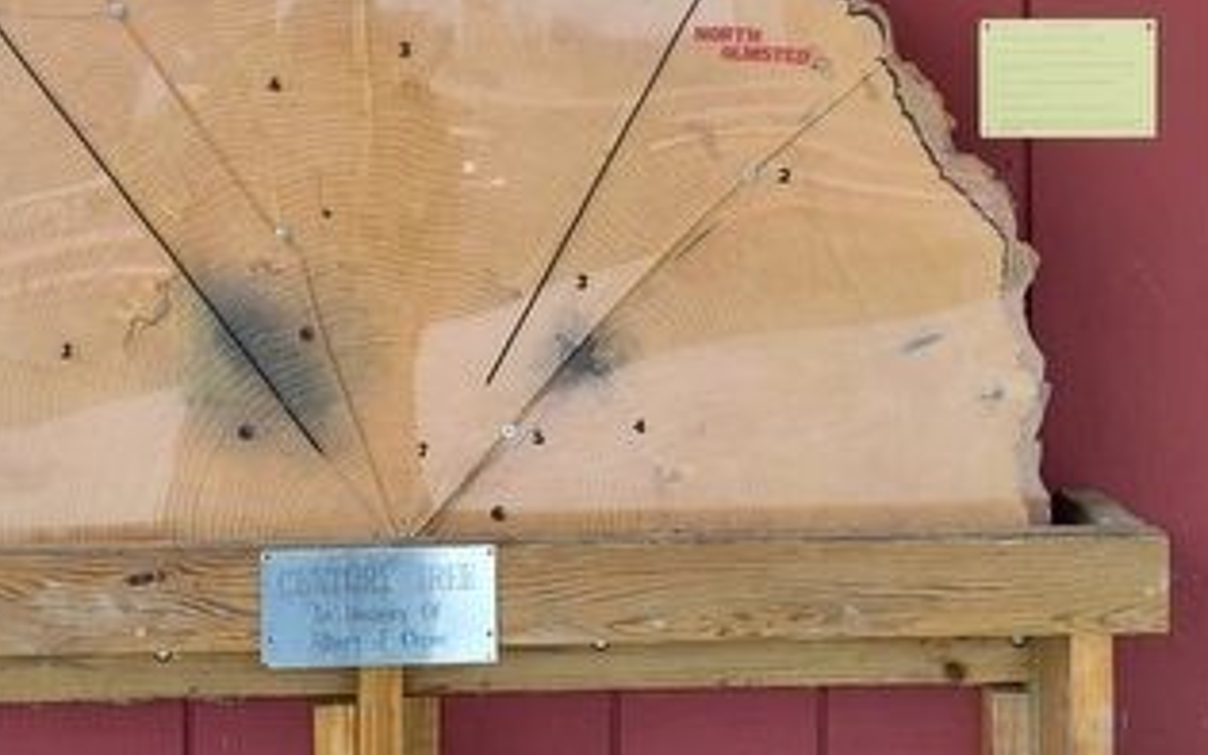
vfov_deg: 20.6
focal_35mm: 62
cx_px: 460
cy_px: 100
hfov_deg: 32.8
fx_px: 2042
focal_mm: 5.56
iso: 134
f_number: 1.8
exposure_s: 1/200
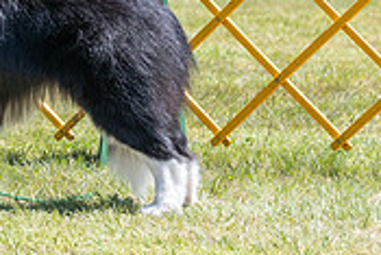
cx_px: -144
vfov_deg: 2.4
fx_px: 6122
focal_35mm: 578
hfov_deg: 3.6
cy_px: -138
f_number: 7.1
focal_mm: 174
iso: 1250
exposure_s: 1/1600
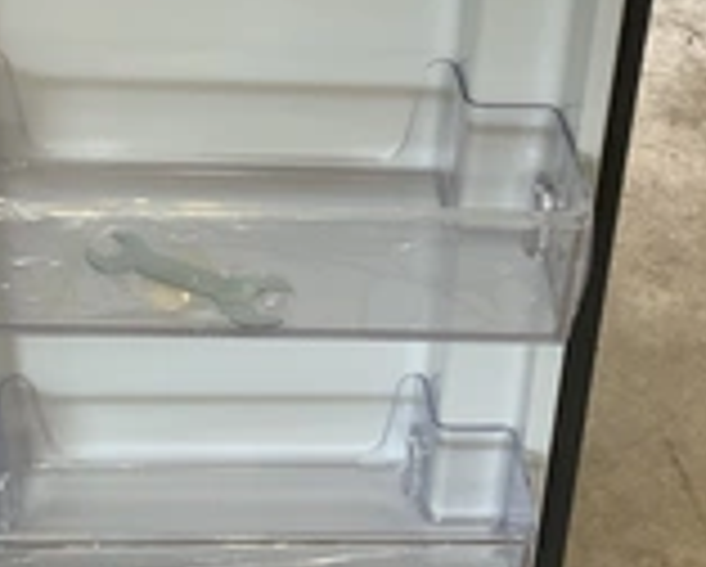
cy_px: 36
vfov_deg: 20.8
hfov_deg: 26.3
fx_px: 1506
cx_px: 297
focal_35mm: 72
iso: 64
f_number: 1.8
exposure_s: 1/60
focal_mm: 3
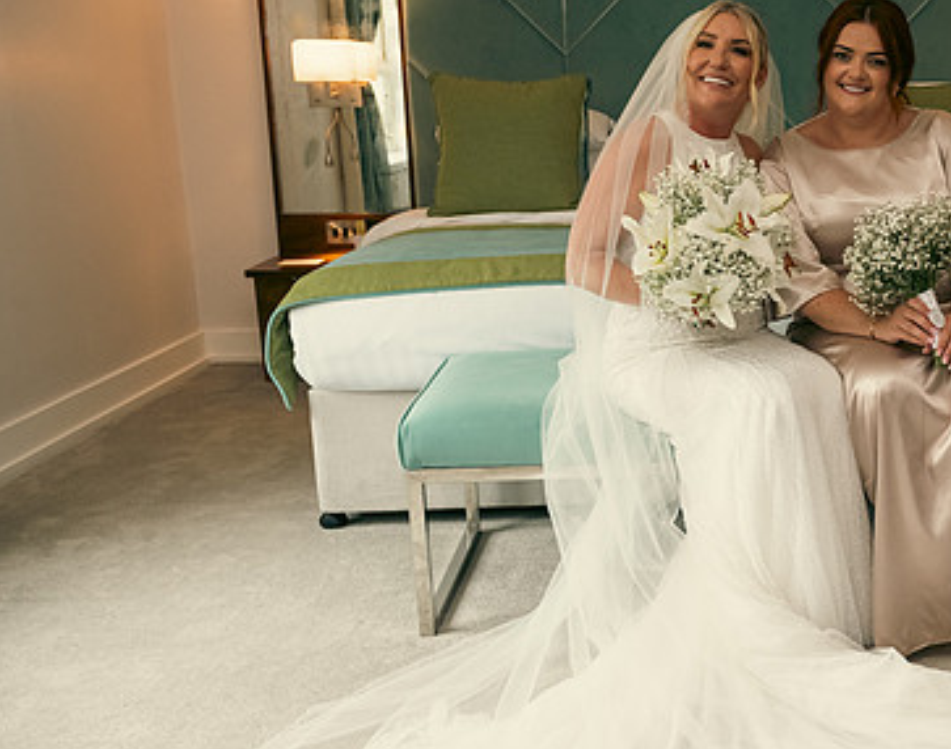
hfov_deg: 38.8
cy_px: 377
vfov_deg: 33.1
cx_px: 837
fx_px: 1259
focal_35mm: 45
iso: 800
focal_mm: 24
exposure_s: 1/160
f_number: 3.5
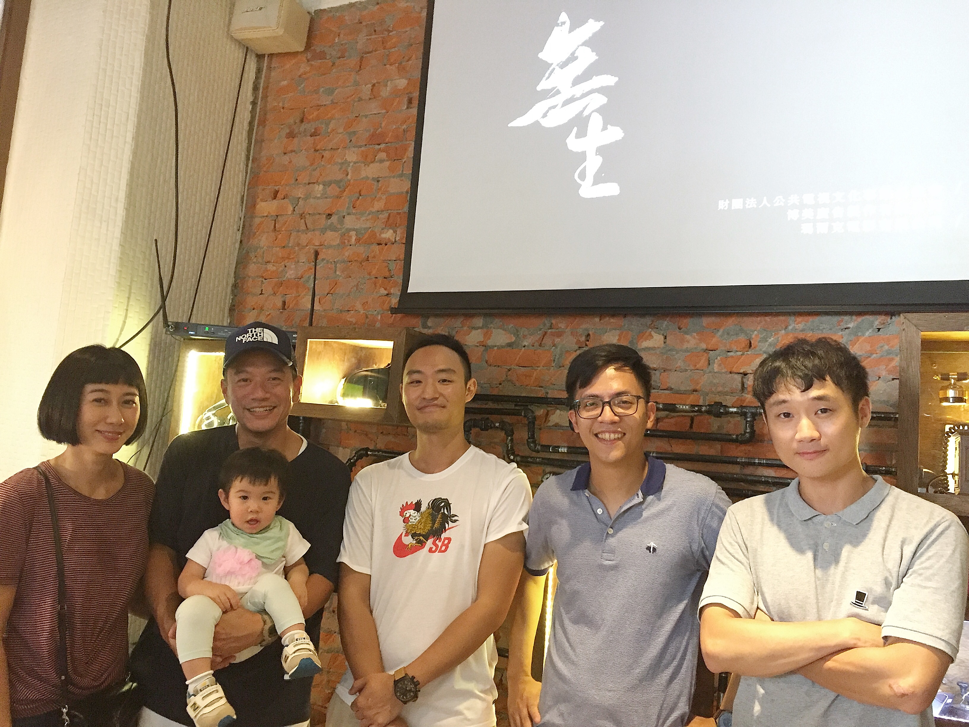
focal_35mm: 29
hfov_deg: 61.7
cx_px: 484
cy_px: 364
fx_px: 812
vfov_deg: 48.2
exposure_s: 1/30
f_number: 2.2
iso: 250
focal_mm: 4.15
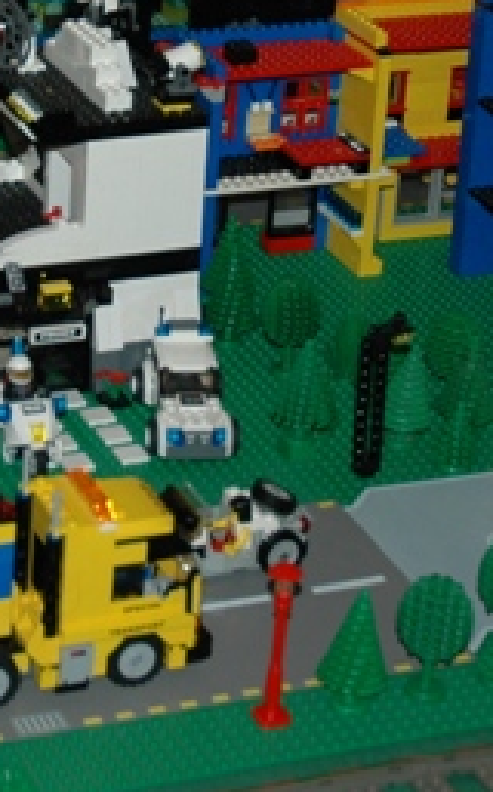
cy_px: 59
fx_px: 2772
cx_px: 52
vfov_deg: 16.0
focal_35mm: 129
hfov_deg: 10.1
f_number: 3.8
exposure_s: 1/60
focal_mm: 27
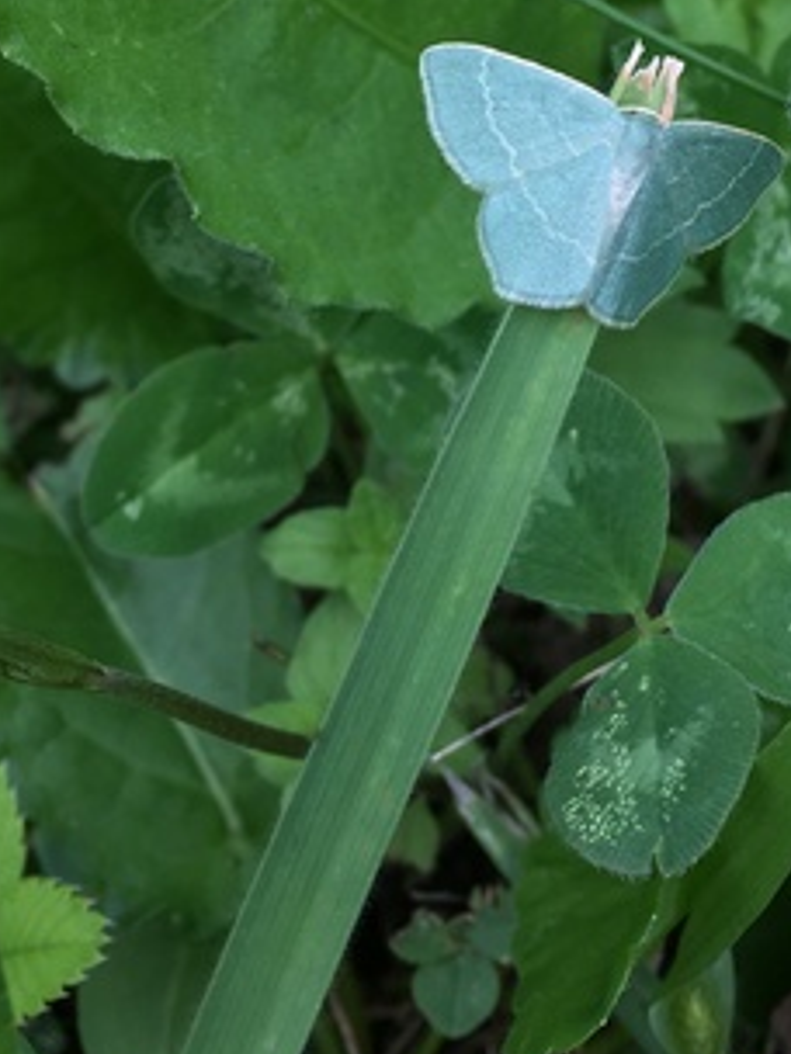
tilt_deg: -42.6
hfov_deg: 23.9
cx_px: 527
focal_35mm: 61
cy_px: 101
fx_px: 1859
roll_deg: +14.3
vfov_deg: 30.3
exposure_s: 1/793
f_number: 2.2
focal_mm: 4.15
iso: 25
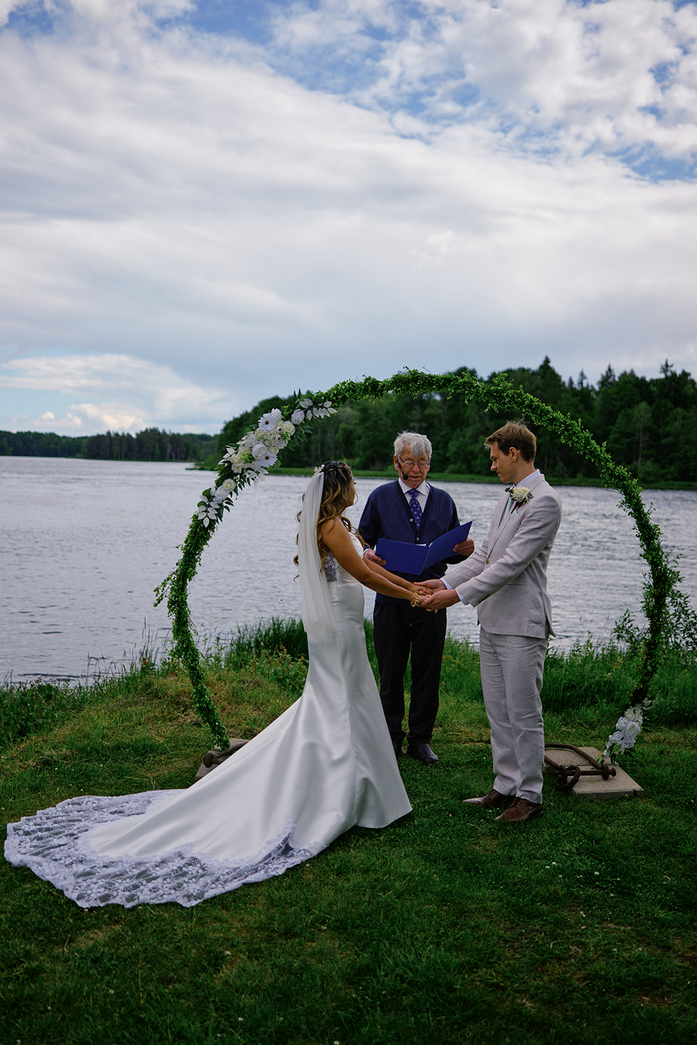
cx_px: 348
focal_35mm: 35
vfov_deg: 54.4
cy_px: 522
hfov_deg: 37.9
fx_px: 1016
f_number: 1.4
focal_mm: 23
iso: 125
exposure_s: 1/4000
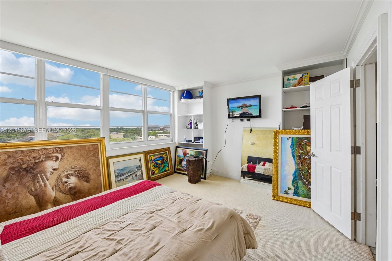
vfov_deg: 81.2
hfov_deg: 104.3
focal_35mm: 14
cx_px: 196
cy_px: 130
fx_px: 152
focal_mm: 14
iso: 200
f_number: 9
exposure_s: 1/60
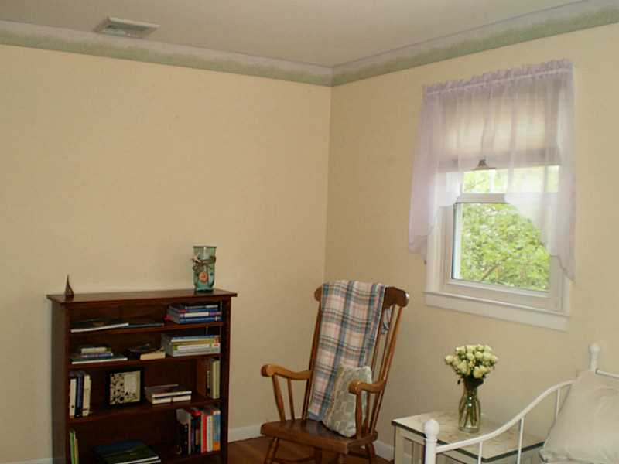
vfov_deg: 39.7
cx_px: 310
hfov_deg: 51.4
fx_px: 644
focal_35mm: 36
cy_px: 232
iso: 160
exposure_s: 1/30
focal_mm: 6.3
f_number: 3.1
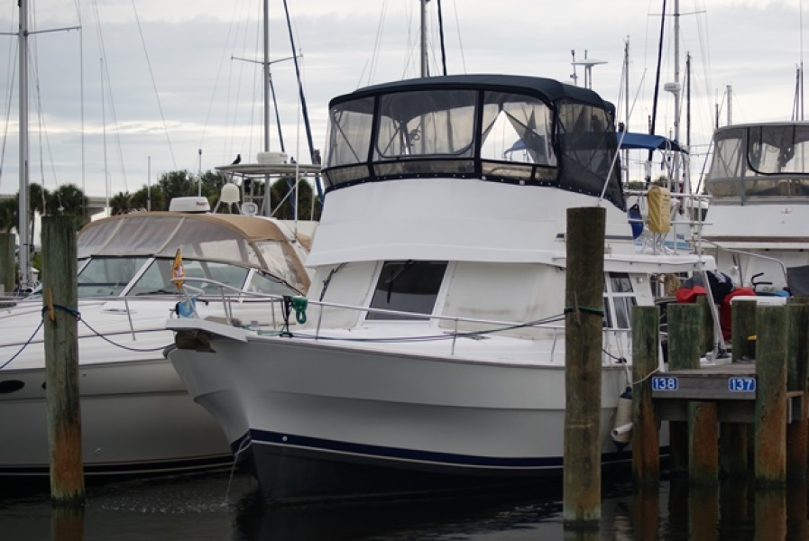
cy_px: 270
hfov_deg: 18.2
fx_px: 2531
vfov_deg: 12.2
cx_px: 404
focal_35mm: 112
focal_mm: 75
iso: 100
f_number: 4.5
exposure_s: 1/125
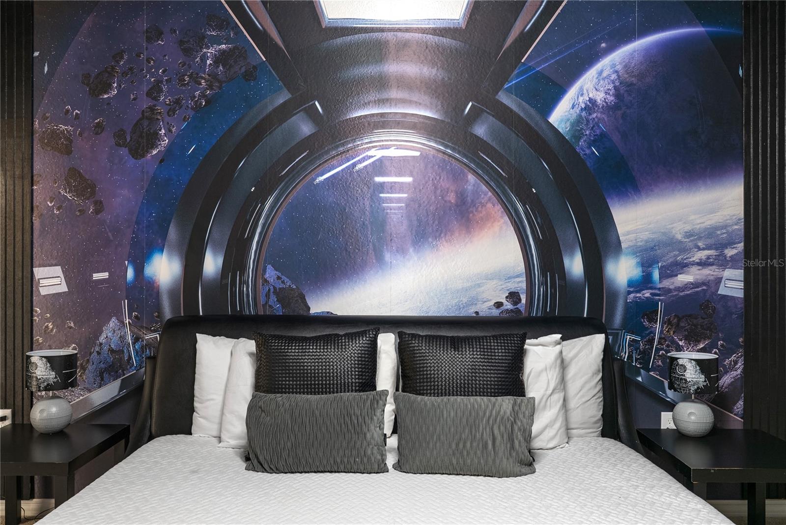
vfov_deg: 46.4
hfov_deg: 65.5
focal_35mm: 28
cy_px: 262
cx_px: 393
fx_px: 612
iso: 400
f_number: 5.6
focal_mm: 28
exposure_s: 1
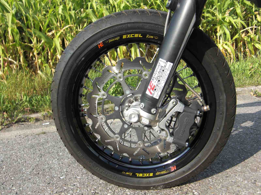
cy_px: 98
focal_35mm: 33
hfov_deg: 55.4
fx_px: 249
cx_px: 130
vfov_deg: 42.9
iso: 50
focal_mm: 5.8
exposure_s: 1/500
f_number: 2.7
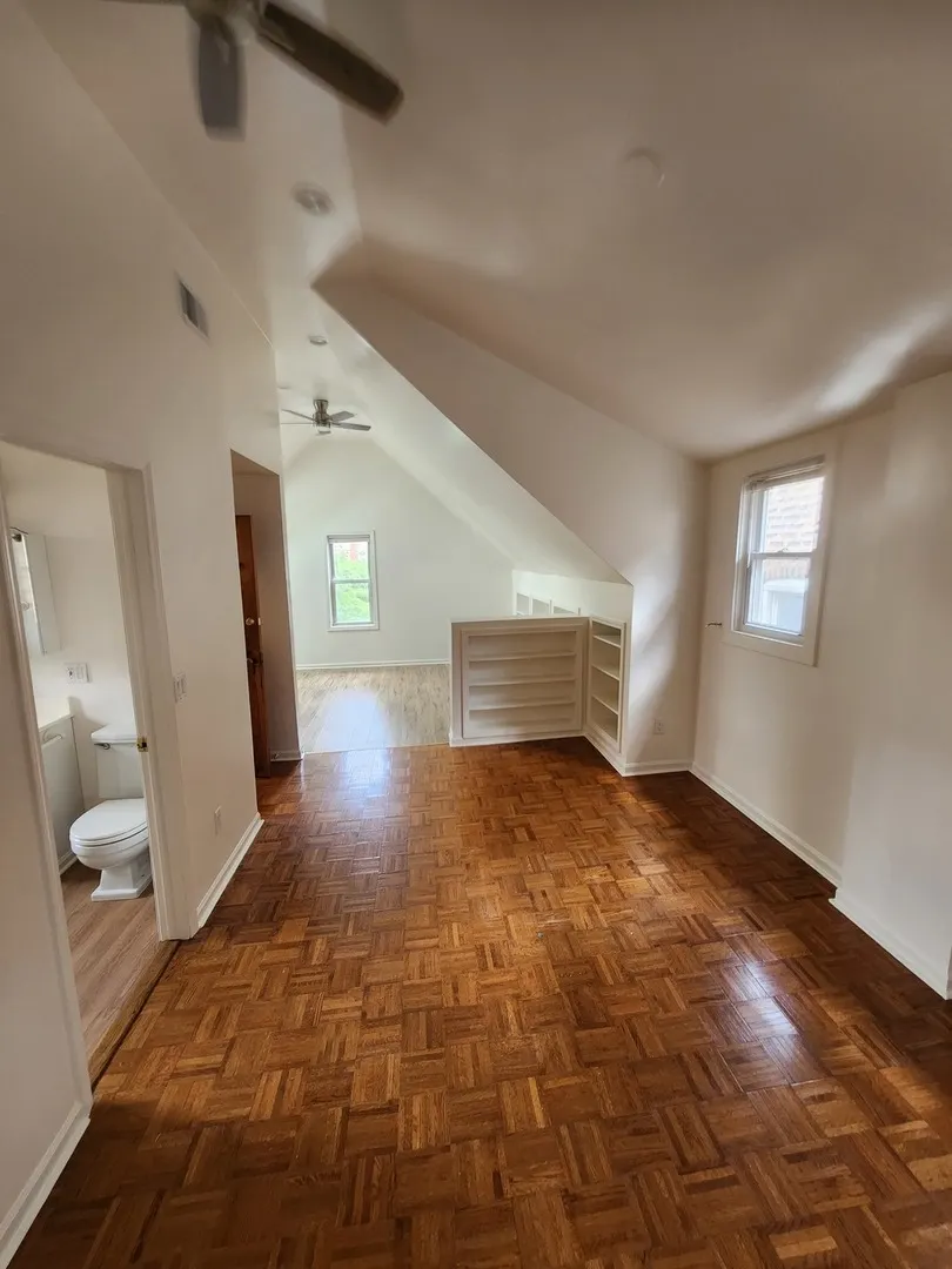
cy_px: 634
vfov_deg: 106.2
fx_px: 477
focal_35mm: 13
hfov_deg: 89.9
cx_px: 476
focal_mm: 2.2
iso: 200
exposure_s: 1/60
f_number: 2.2
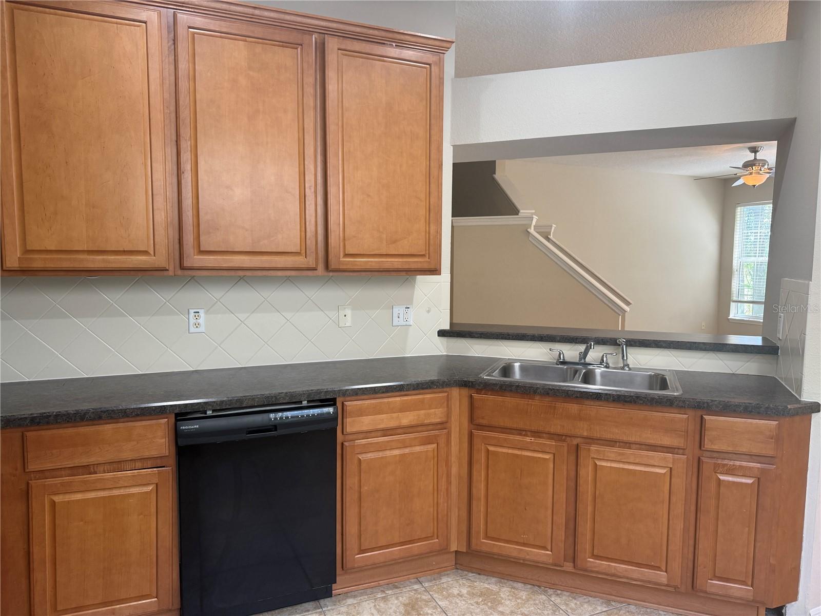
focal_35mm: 24
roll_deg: -0.4
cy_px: 308
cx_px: 410
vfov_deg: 56.8
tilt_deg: -3.4
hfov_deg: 71.6
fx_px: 569
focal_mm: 6.76
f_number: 1.78
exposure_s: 1/60
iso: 125
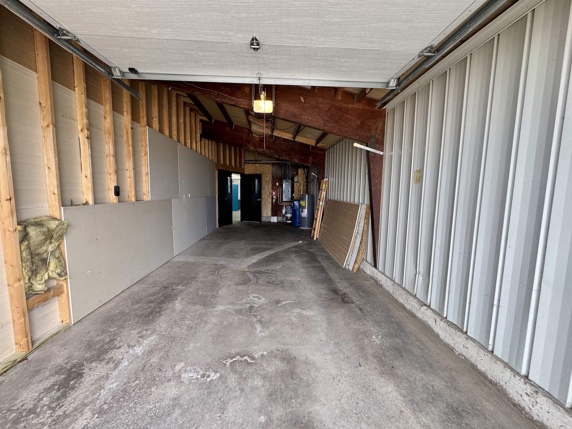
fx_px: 231
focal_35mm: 14
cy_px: 214
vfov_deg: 85.7
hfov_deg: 102.1
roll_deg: -0.4
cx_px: 286
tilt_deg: -5.7
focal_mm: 2.22
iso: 100
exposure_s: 1/99
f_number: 2.2
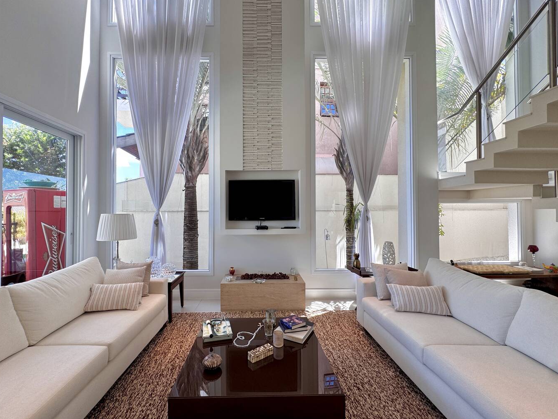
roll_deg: +0.4
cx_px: 260
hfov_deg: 98.0
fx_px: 242
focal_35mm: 15
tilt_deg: -0.1
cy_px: 209
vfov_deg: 81.7
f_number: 2.2
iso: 50
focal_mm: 2.22
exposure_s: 1/99
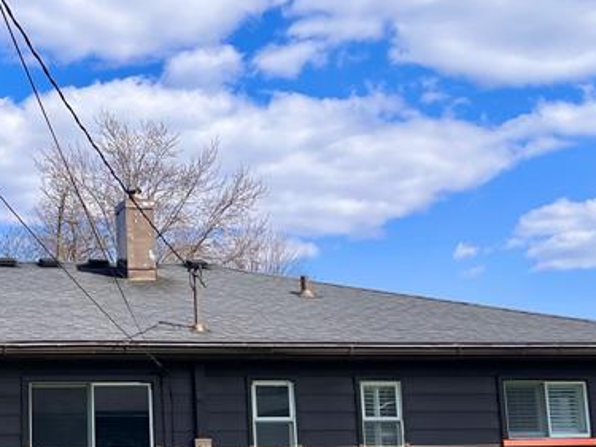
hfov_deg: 26.7
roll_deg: +0.7
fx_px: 1222
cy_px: 186
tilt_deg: +11.1
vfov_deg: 20.7
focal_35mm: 71
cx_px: 95
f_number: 1.5
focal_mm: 5.7
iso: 50
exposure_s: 1/5882
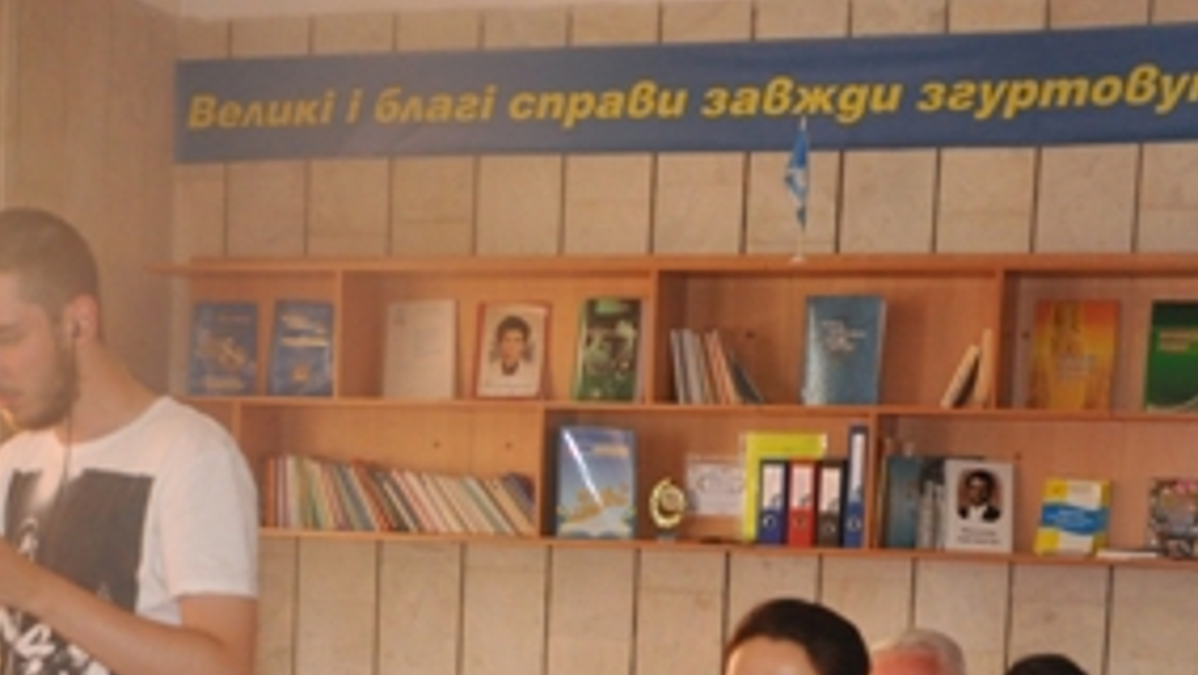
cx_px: 375
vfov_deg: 13.7
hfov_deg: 24.8
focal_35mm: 85
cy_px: 871
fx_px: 2701
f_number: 4.5
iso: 1000
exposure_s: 1/100
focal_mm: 24
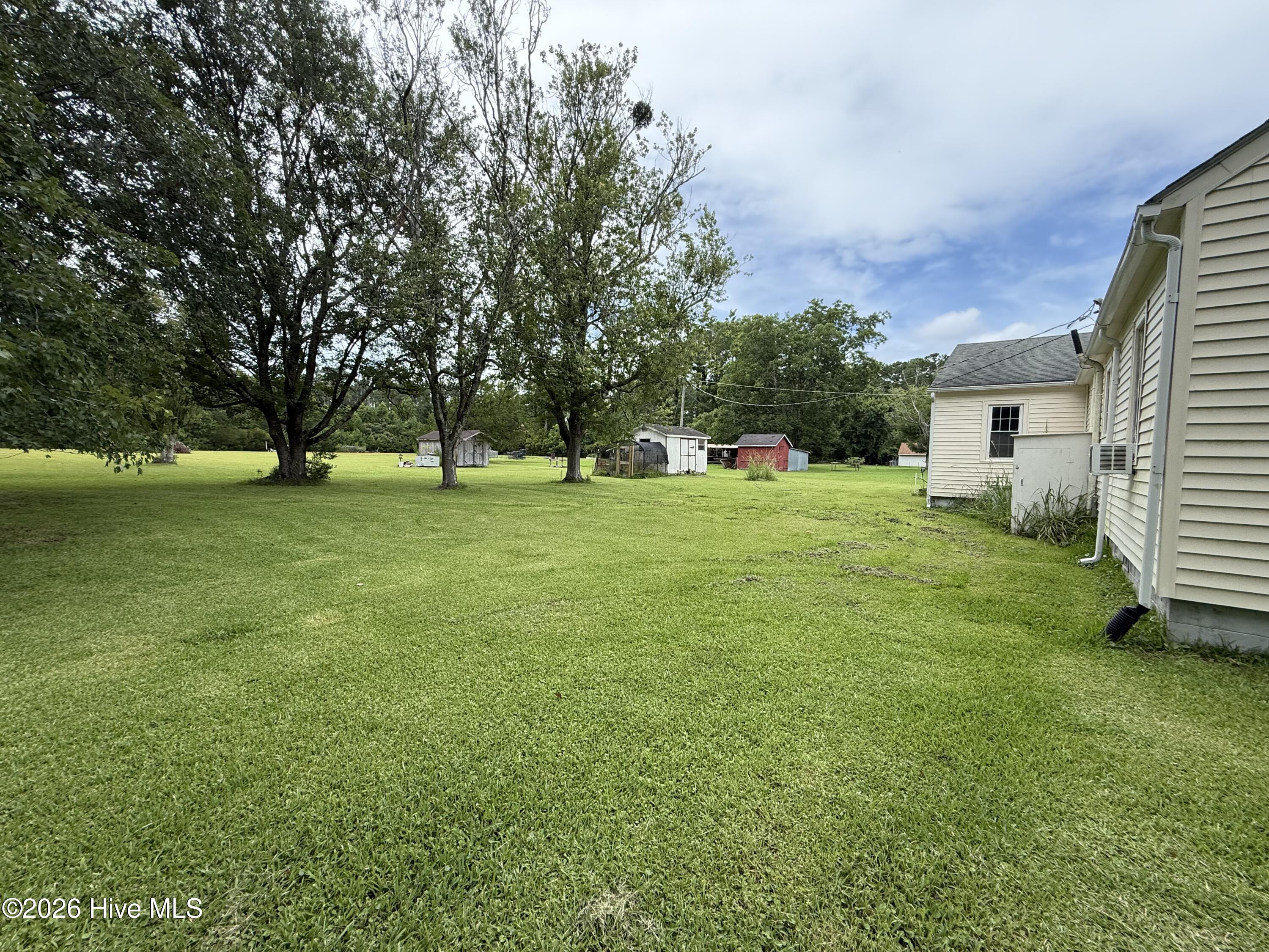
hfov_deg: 102.1
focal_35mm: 14
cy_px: 476
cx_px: 634
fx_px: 513
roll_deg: -1.3
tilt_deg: -1.7
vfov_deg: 85.7
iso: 64
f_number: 2.2
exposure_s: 1/901
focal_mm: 2.22
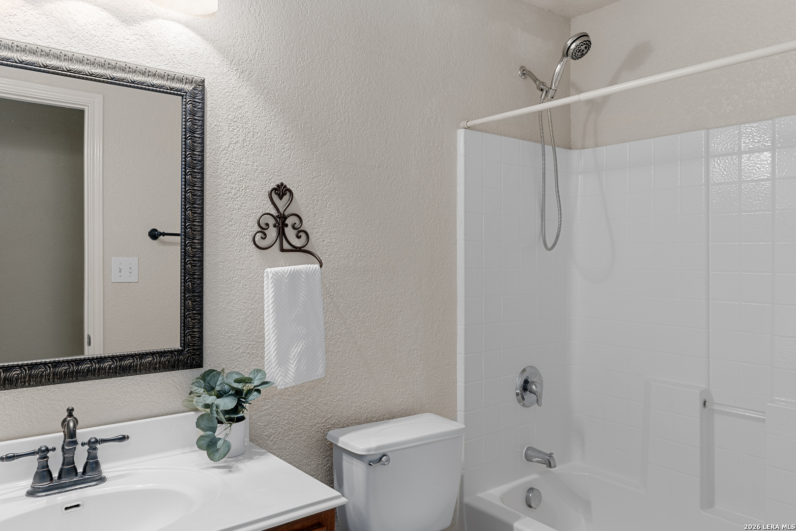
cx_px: 398
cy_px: 266
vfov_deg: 49.6
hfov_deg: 69.4
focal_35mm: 26
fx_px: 575
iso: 320
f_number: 7.1
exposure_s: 1
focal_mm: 26
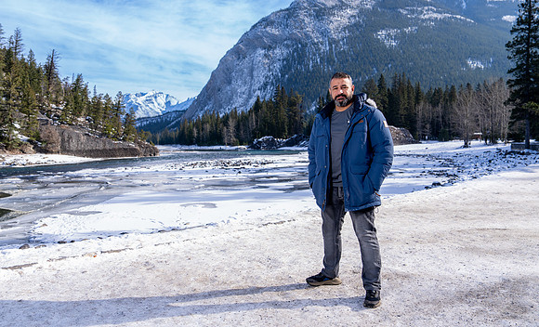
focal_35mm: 29
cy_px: 159
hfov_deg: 65.5
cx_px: 239
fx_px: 417
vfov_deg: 42.8
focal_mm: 24
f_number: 3.5
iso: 50
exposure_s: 1/400
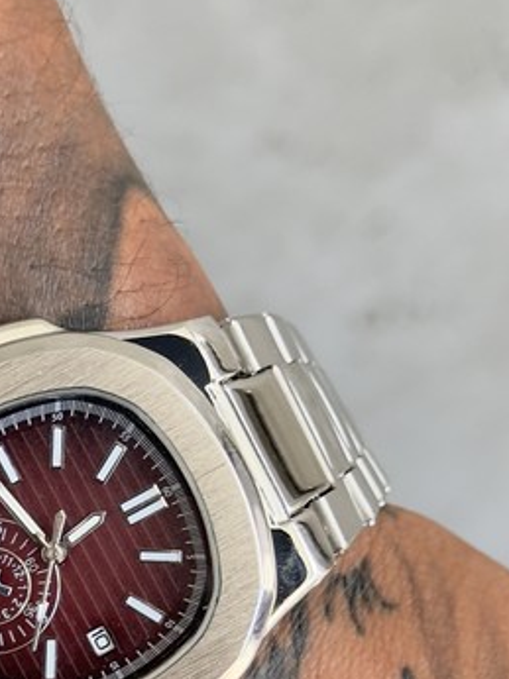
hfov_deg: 13.3
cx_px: 112
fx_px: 2179
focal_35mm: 111
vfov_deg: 17.7
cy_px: 471
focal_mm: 6.76
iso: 80
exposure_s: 1/121
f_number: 1.78
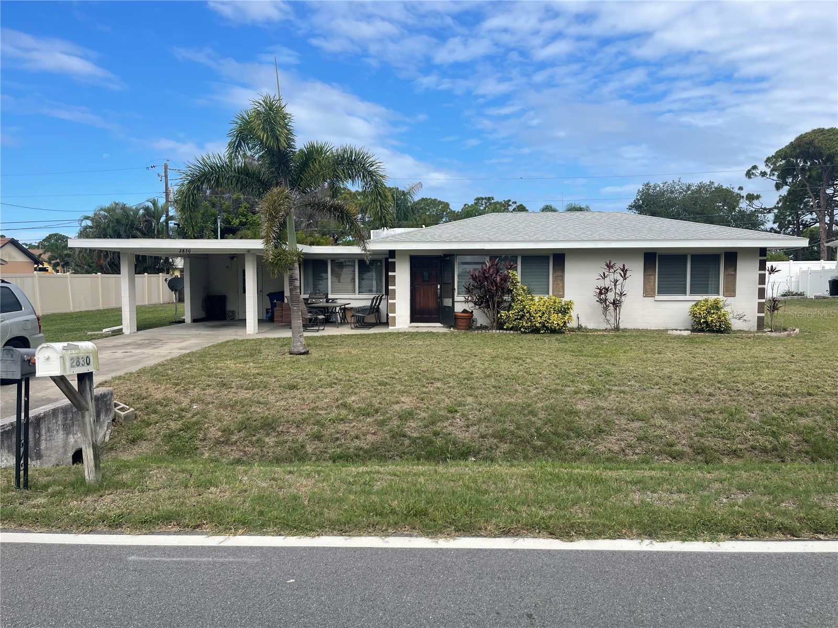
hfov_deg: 69.4
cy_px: 314
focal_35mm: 25
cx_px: 419
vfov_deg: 54.9
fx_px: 605
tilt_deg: -4.6
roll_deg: +0.1
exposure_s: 1/2924
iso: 32
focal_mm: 5.1
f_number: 1.6
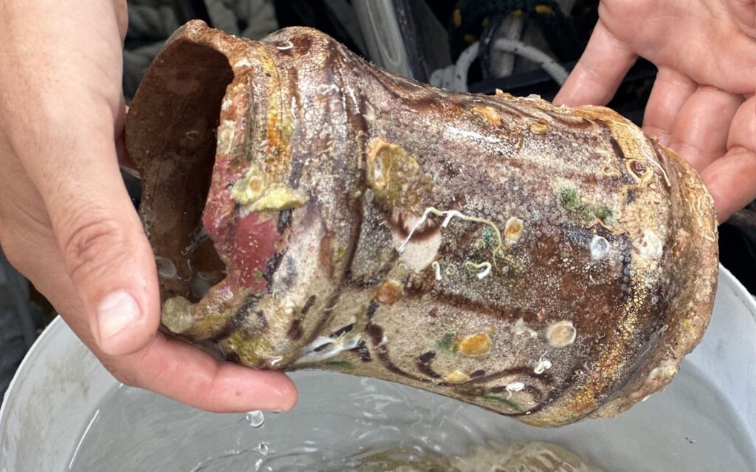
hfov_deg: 25.2
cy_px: 273
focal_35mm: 82
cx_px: 378
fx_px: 1690
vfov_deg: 15.9
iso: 80
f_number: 2.8
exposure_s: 1/121
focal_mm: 9
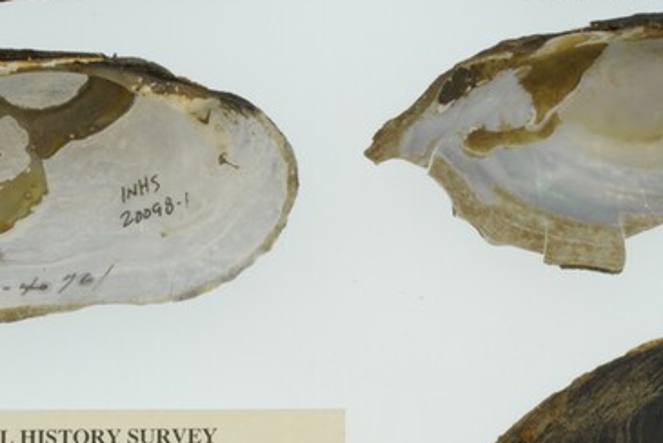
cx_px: 641
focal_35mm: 197
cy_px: 397
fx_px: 3631
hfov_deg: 10.4
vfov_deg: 7.0
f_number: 32
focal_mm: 60
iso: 100
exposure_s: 1/10
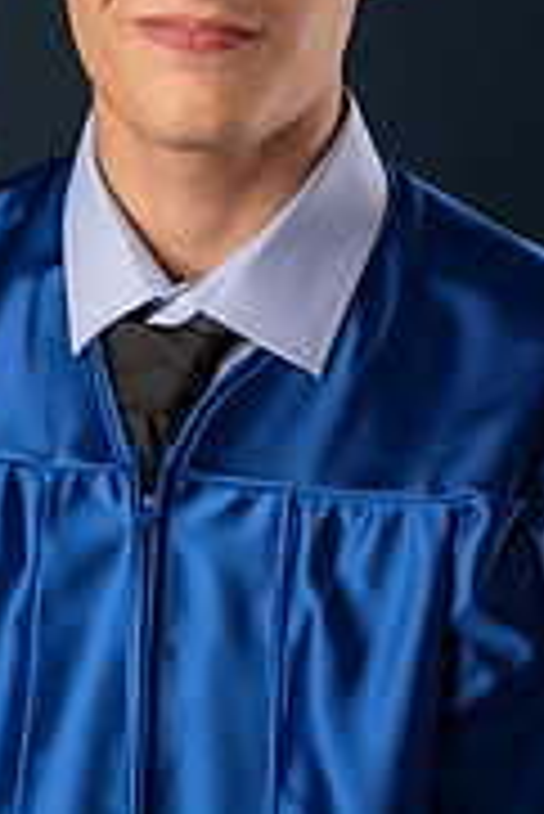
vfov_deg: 12.5
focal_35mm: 164
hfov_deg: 8.4
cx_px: 180
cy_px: 198
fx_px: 3710
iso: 200
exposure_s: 1/100
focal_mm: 66
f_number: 5.6
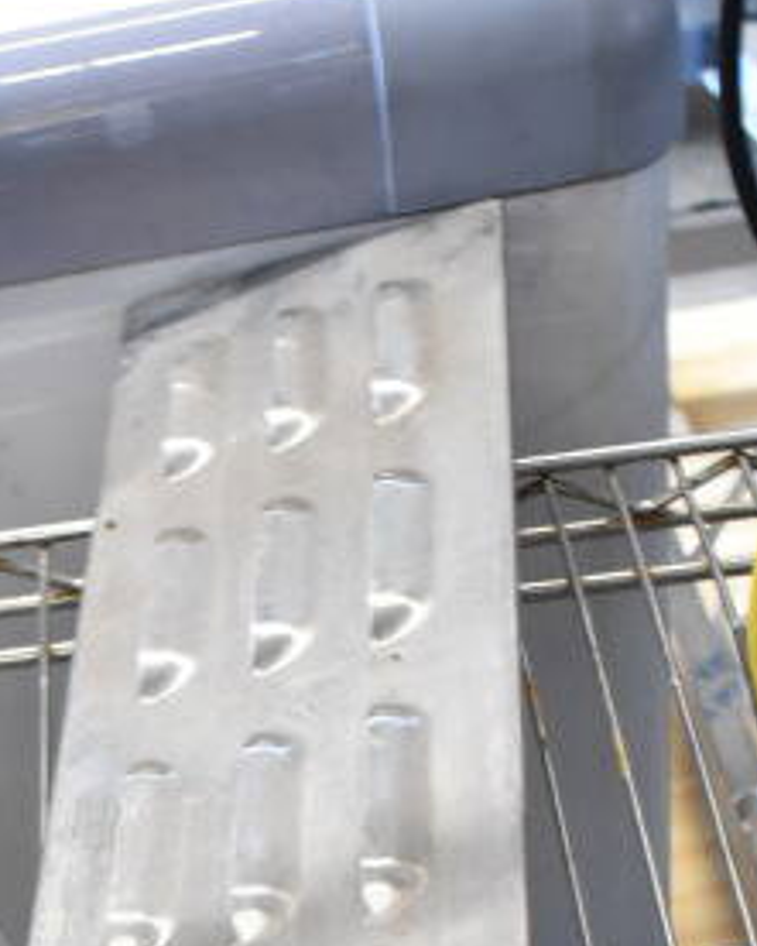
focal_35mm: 84
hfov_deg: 18.1
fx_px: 2351
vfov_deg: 21.1
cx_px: 103
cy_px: 1159
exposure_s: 1/40
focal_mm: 18
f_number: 3.5
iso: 1600
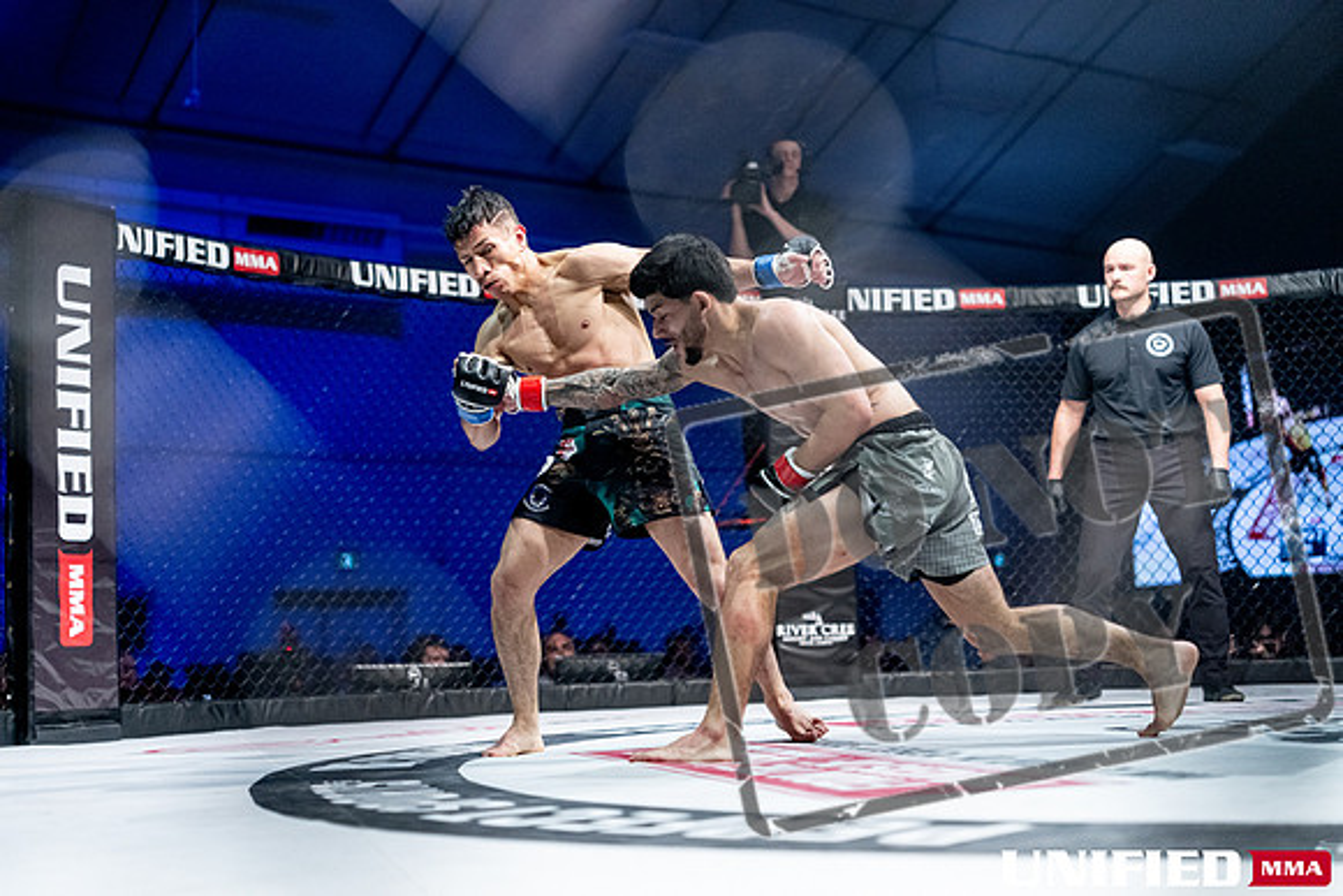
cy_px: 448
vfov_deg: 27.0
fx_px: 1866
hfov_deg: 39.6
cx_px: 672
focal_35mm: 50
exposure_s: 1/1250
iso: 3200
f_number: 2
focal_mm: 50
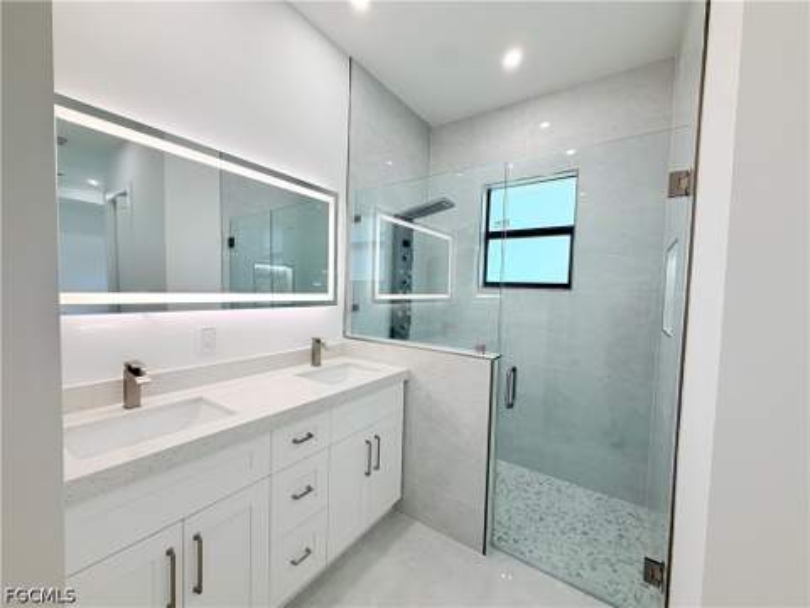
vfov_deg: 85.7
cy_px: 304
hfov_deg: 102.1
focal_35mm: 14
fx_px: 328
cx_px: 405
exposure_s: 1/112
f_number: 2.2
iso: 100
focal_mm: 2.22
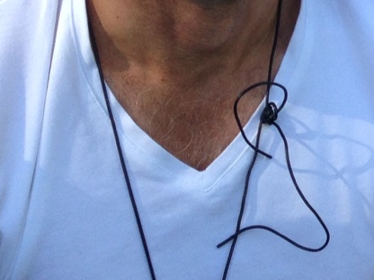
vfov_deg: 11.2
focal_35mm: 127
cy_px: -146
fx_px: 1372
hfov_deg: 14.3
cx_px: 588
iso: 50
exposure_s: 1/244
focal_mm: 4.12
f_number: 2.4
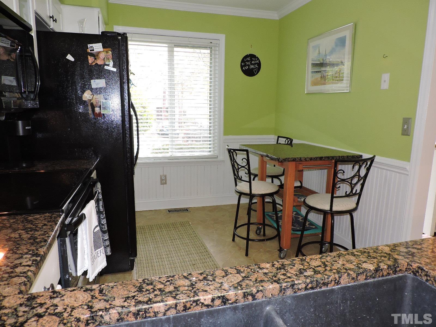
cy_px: 164
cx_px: 218
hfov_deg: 71.6
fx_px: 302
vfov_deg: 56.8
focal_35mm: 24
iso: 360
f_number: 3
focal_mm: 4.3
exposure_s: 1/40
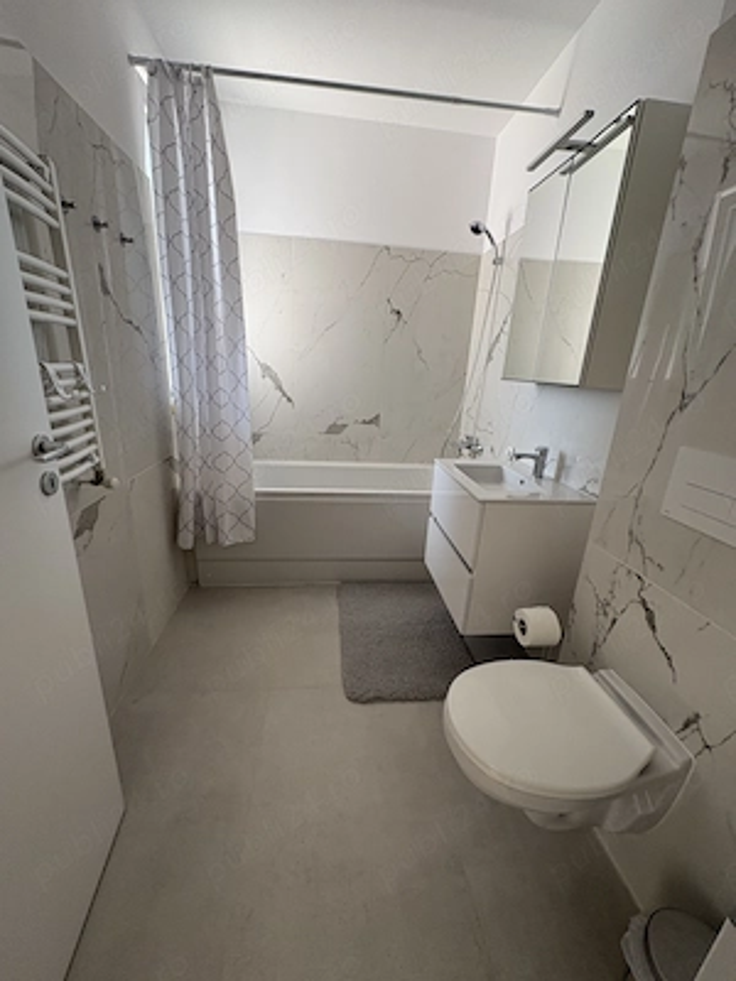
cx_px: 368
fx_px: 397
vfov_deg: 102.1
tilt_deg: -17.1
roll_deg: -3.4
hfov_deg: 85.7
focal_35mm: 14
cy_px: 490
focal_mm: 2.22
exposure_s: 1/99
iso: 200
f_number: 2.2
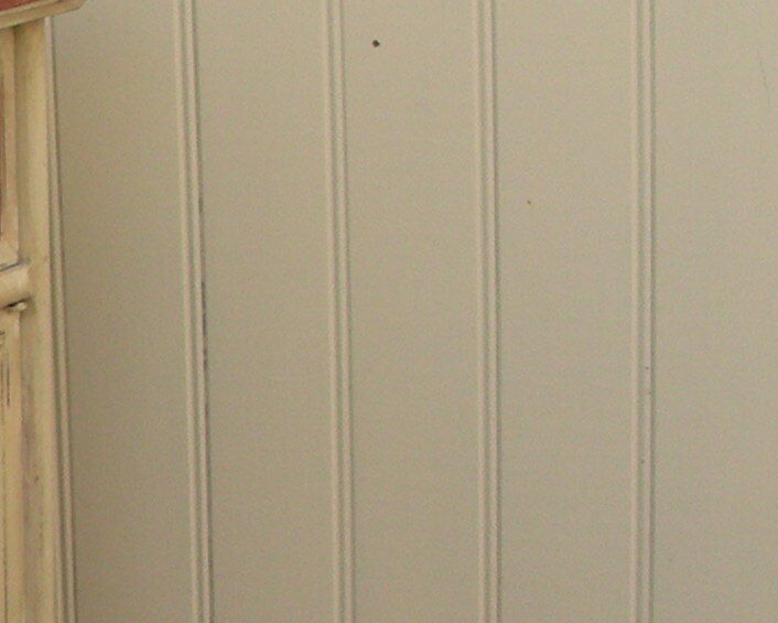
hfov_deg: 12.0
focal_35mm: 148
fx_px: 3408
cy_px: 636
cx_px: -599
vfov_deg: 10.3
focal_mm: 6.3
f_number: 3.5
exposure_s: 1/36.4
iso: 50
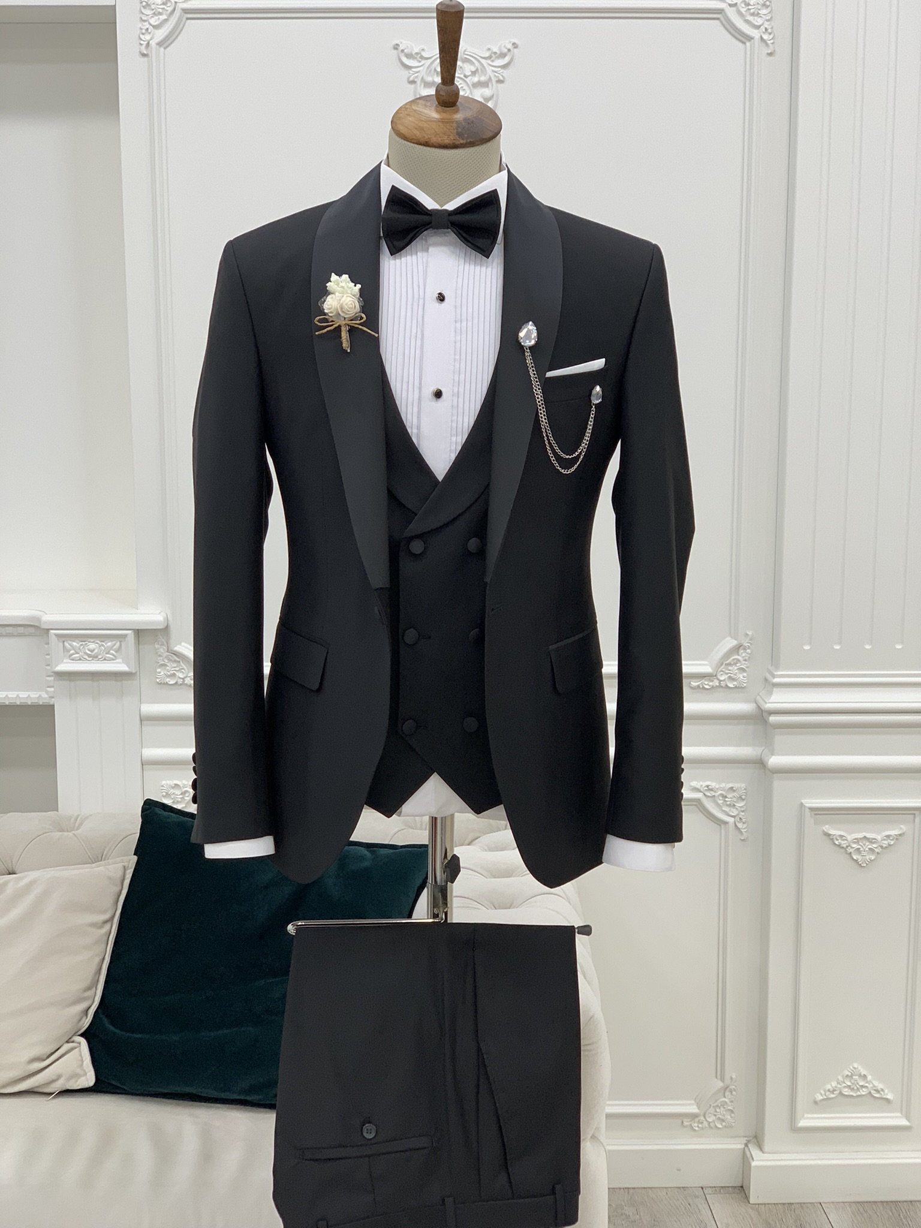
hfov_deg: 28.0
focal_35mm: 52
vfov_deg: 36.8
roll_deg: -1.1
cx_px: 460
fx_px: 1845
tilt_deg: -10.1
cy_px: 614
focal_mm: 6
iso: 80
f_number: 2.4
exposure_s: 1/122
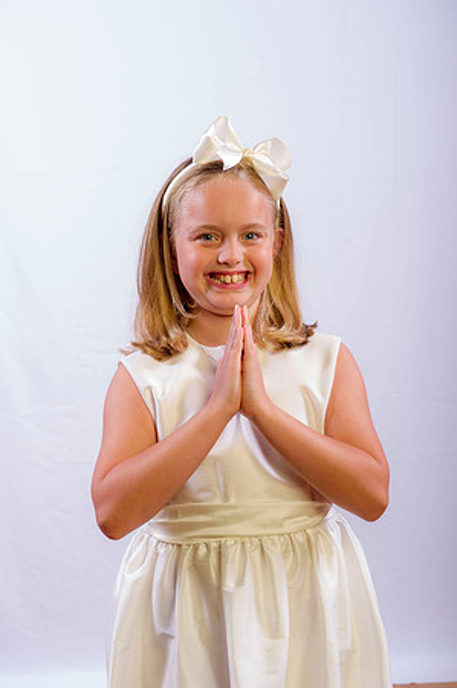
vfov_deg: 28.9
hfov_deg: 19.4
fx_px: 1336
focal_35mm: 70
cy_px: 344
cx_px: 228
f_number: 8
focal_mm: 70
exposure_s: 1/200
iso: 100
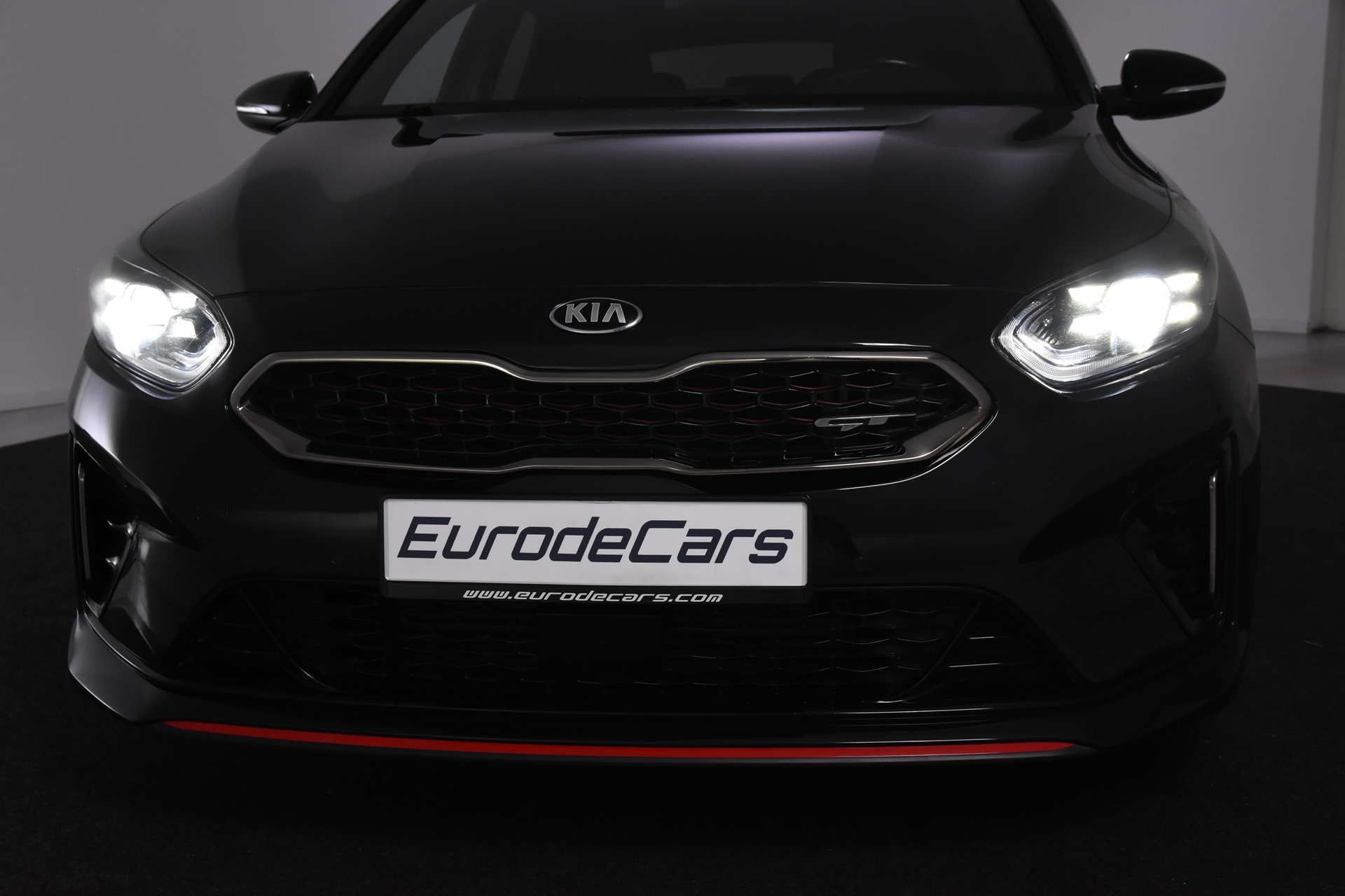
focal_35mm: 46
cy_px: 448
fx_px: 1737
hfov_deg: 42.3
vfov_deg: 28.9
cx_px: 672
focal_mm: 31
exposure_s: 1/200
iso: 1600
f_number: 7.1
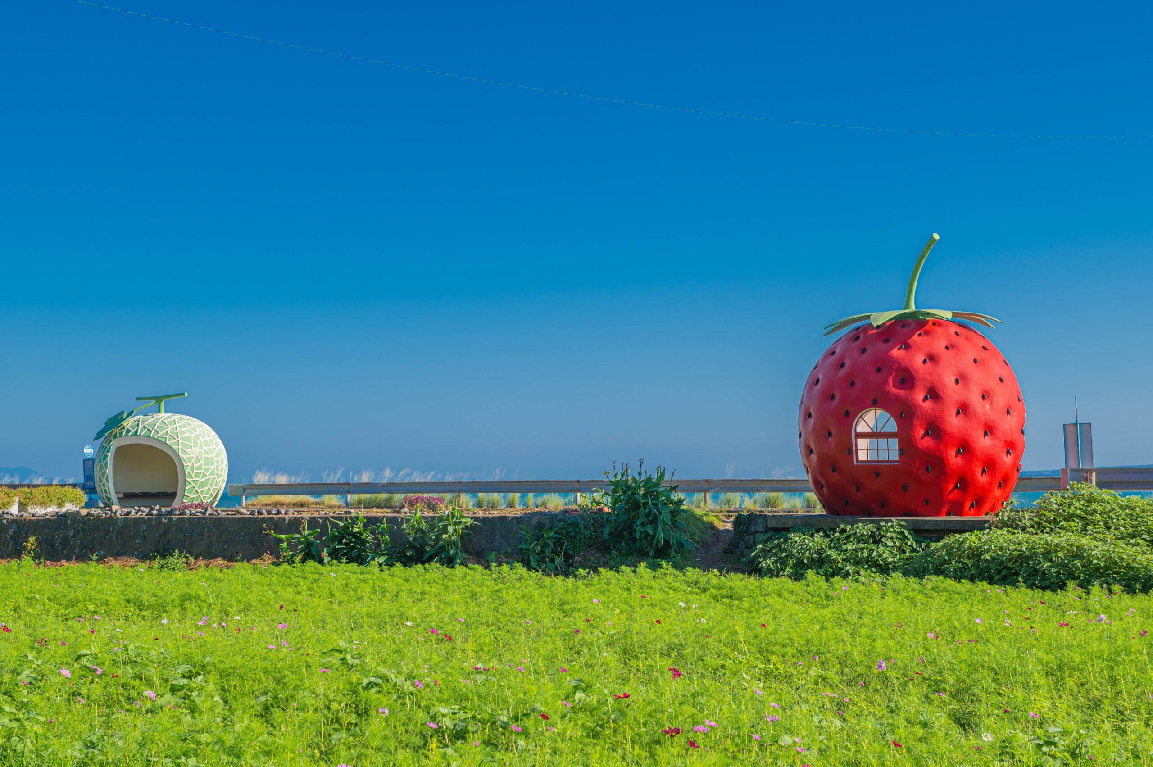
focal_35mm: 58
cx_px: 576
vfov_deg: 23.3
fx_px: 1856
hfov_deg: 34.5
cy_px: 384
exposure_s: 1/200
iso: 100
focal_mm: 58
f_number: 7.1
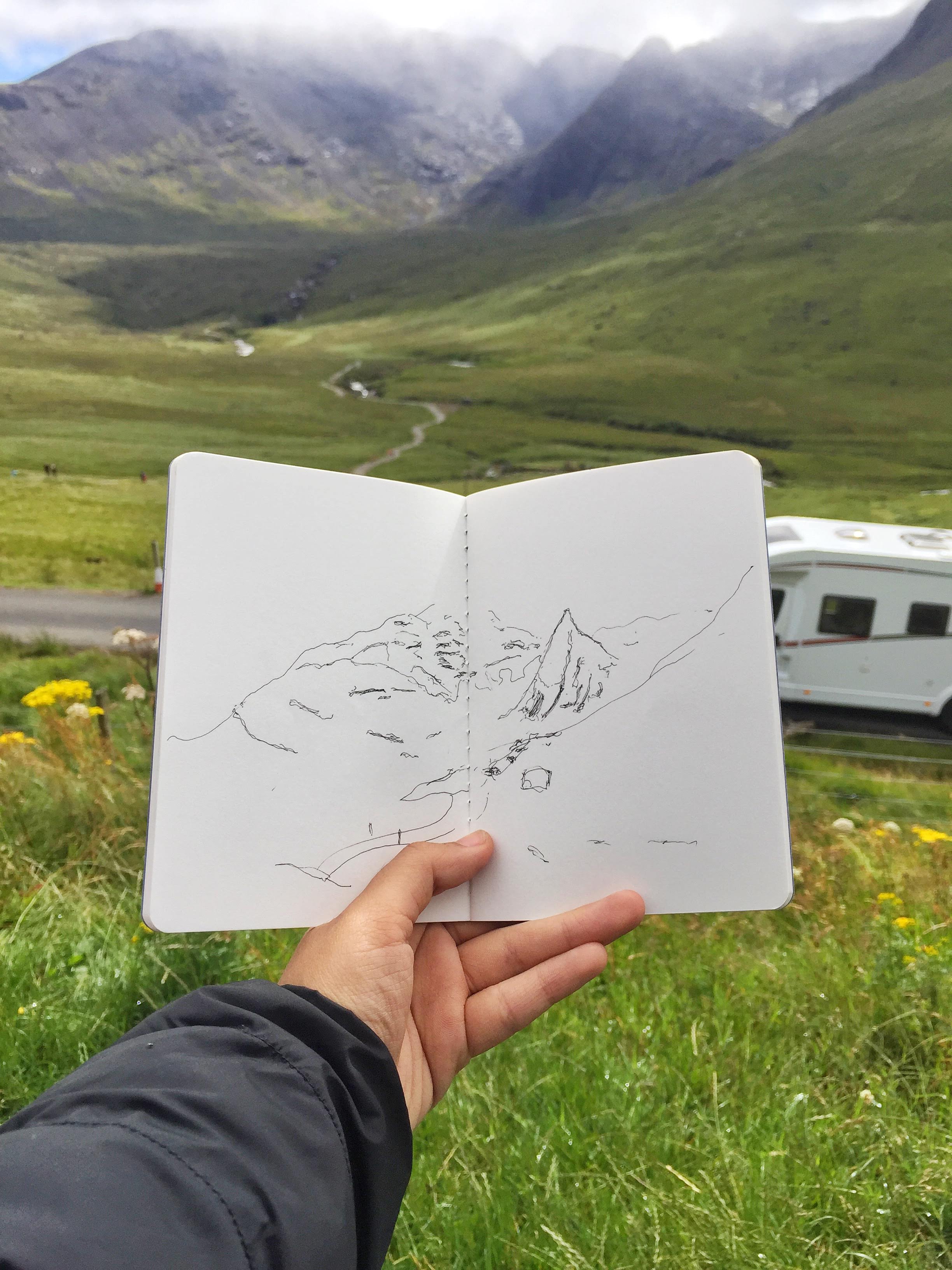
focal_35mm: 29
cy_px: 635
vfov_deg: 61.7
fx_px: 1063
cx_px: 476
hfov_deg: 48.2
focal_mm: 4.15
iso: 32
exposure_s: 1/1980
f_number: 2.2
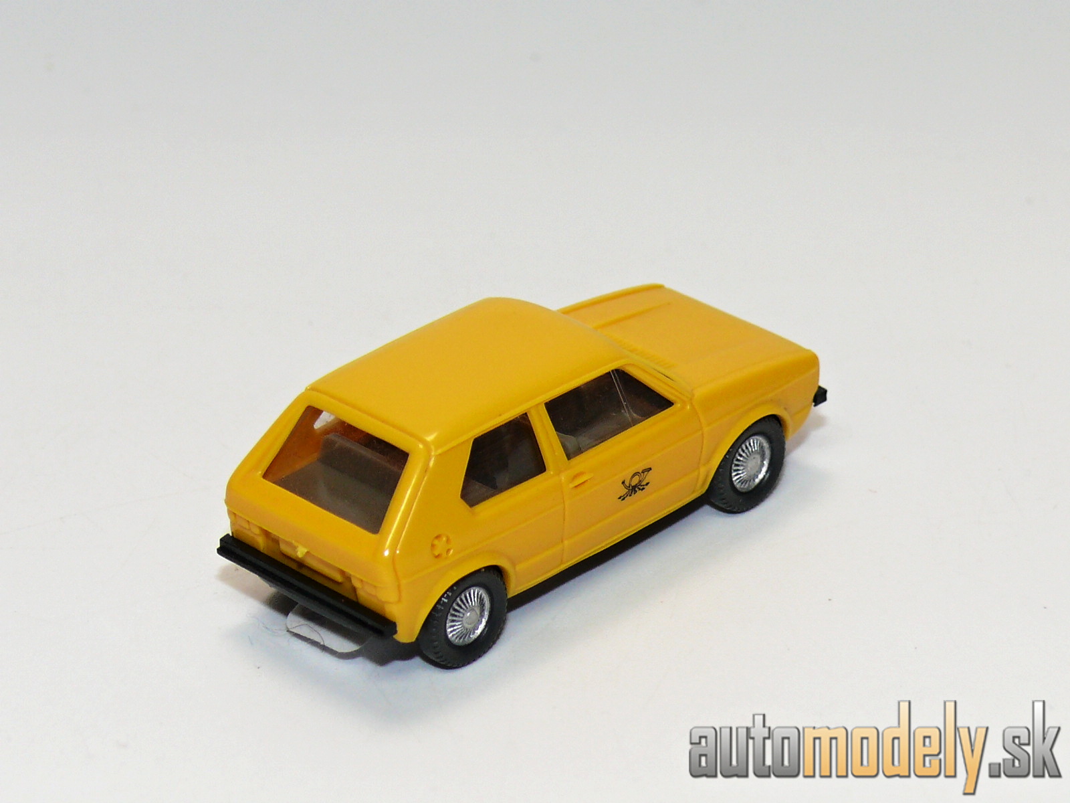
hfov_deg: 14.2
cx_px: 535
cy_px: 402
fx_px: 4297
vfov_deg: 10.7
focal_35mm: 139
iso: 100
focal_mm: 16.4
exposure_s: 1/30
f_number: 4
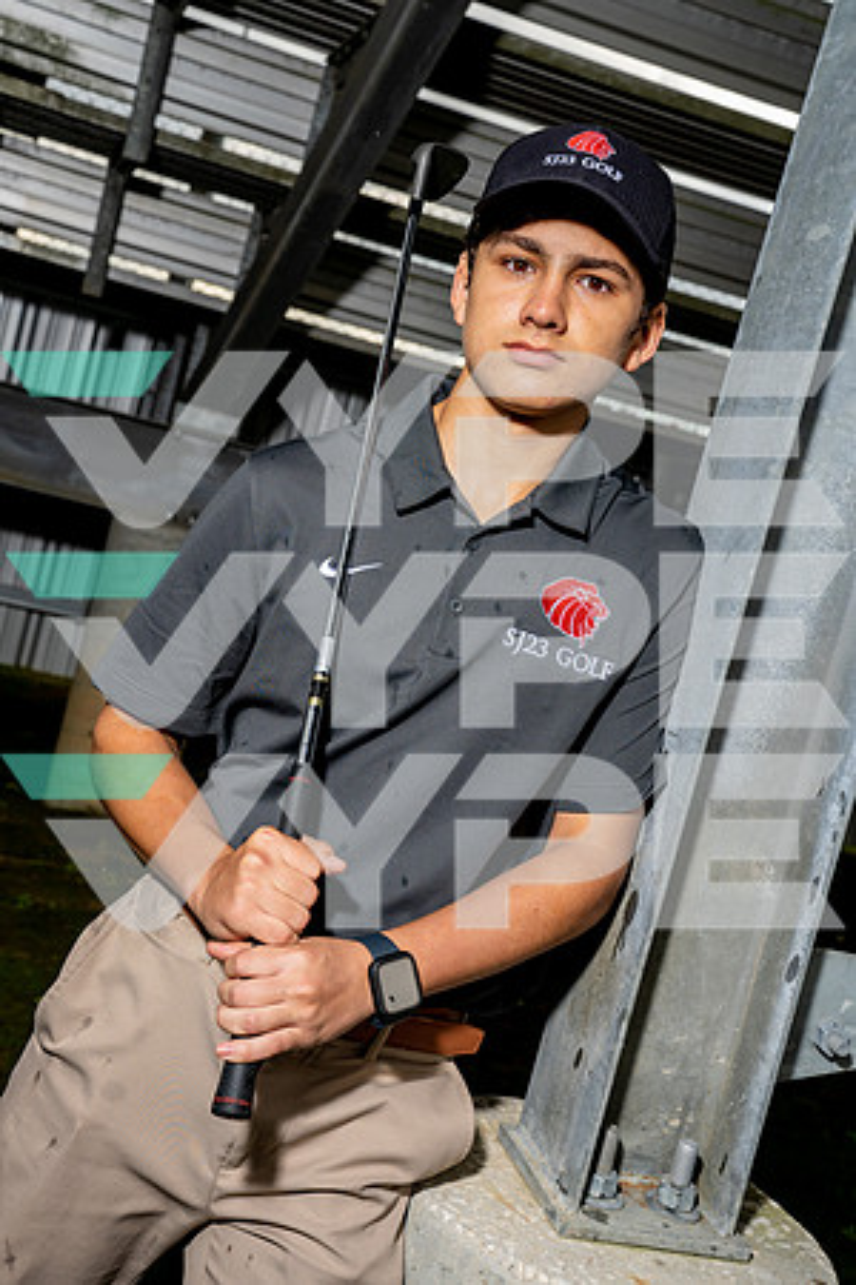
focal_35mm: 46
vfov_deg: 42.7
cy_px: 642
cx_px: 428
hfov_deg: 29.2
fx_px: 1641
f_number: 7.1
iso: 125
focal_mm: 46
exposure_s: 1/250
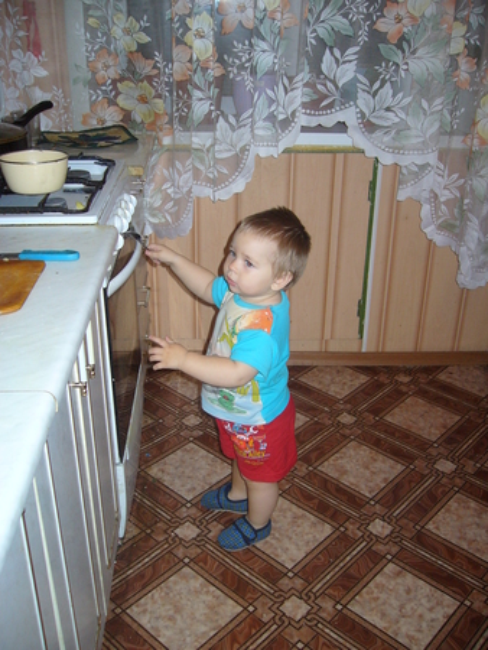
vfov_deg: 52.6
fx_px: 657
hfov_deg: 40.7
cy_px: 325
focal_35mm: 35
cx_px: 244
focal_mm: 5.8
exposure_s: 1/60
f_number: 2.8
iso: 100
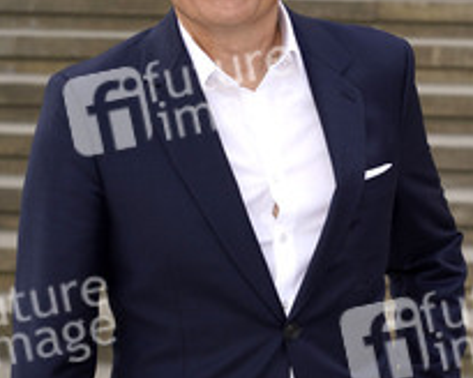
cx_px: 249
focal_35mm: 126
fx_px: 1764
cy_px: 217
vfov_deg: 12.2
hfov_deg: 15.3
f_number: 6.3
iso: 100
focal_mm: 69
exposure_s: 1/200
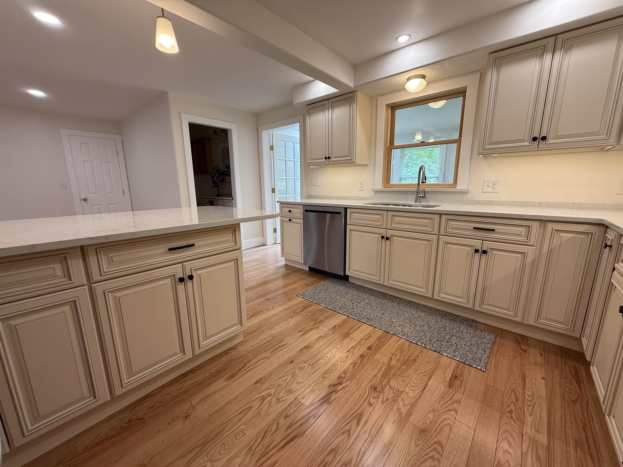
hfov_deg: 102.1
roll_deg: +0.5
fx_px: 252
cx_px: 312
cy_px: 234
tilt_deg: -10.8
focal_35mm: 14
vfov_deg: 85.7
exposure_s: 1/120
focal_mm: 2.22
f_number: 2.2
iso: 125
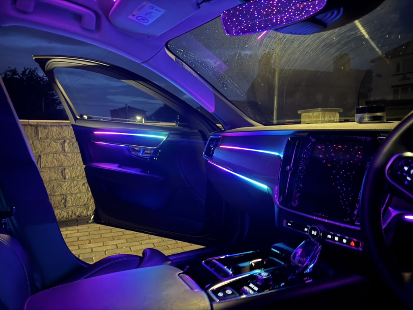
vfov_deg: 56.8
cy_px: 155
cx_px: 206
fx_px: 286
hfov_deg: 71.6
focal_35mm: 24
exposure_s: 1/5
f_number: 1.78
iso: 2500
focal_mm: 6.76
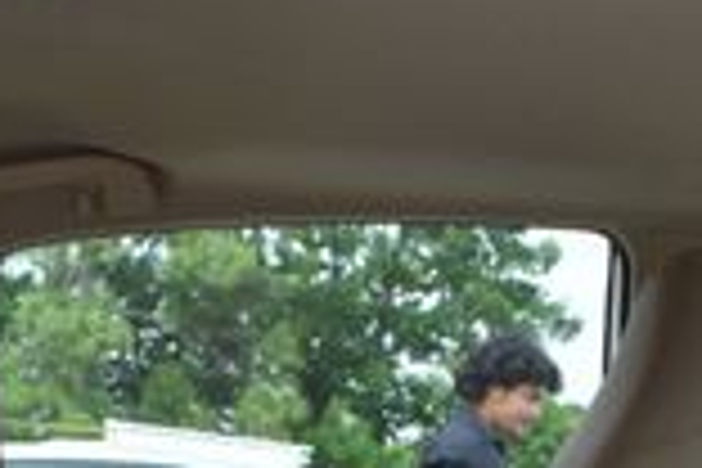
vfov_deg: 11.3
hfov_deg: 18.4
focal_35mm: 111
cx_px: 450
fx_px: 2164
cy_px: 900
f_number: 8
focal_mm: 18
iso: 280
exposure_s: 1/250
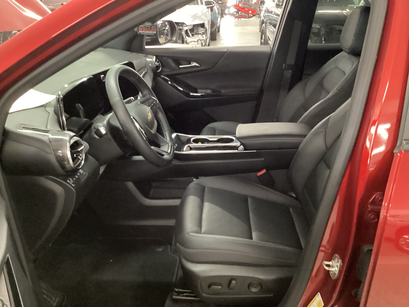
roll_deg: -0.4
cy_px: 154
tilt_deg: -25.5
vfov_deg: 45.4
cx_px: 204
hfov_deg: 58.4
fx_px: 366
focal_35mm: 31
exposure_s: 1/20
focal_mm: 3.3
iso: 640
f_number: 2.4
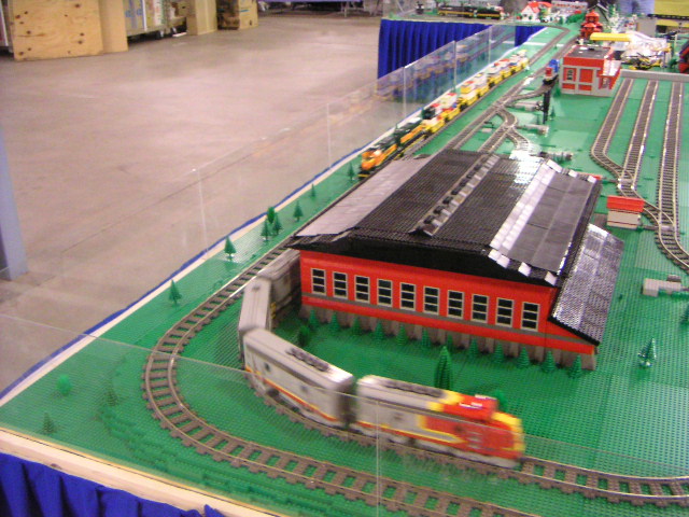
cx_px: 344
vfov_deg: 38.7
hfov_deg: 50.1
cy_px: 258
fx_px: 736
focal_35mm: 37
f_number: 2.8
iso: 400
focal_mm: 4.8
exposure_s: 1/20
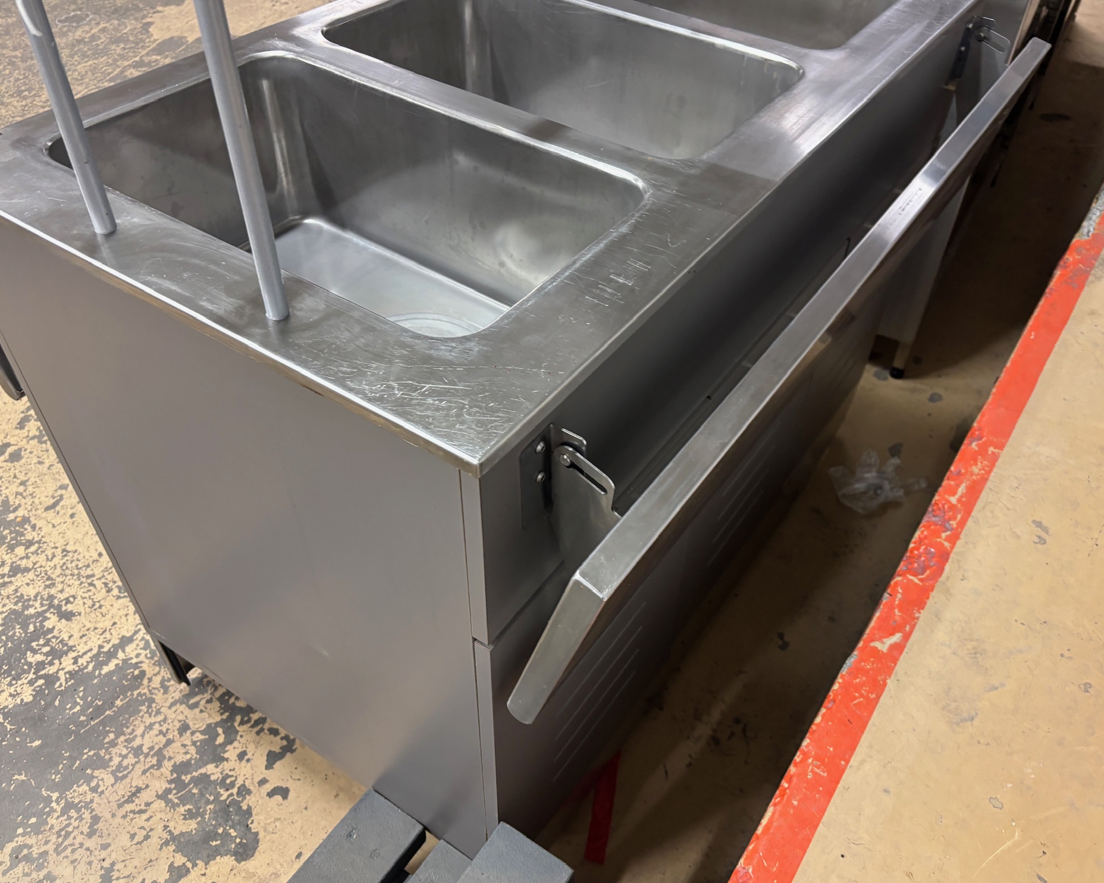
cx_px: 595
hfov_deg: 62.1
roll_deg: -4.4
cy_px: 450
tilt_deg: -43.8
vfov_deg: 51.5
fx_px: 915
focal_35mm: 28
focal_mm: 5.96
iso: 200
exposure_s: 1/50
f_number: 1.6
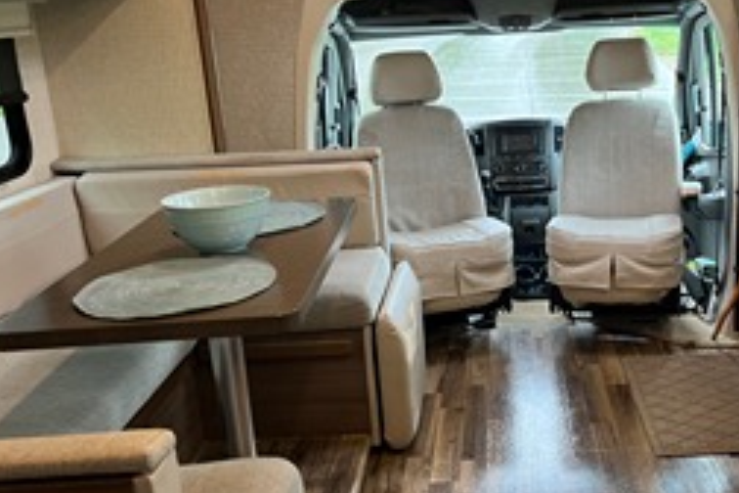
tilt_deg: -15.7
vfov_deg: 31.2
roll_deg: +0.2
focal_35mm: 43
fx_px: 883
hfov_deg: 44.6
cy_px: 246
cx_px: 504
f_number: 1.6
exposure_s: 1/117
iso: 125
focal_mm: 5.1
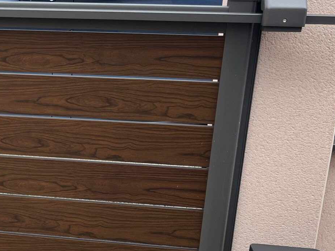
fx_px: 697
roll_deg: +0.1
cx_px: -50
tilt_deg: -18.4
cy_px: 162
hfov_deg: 24.8
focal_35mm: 72
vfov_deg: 20.4
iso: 50
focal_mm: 5.1
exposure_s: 1/1389
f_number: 1.6
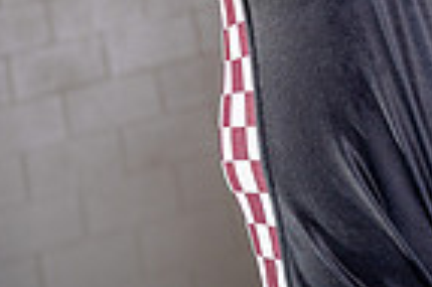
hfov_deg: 13.5
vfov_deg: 8.3
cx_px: 387
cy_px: -390
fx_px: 1810
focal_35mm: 151
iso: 320
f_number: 5.6
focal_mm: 48
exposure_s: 1/250
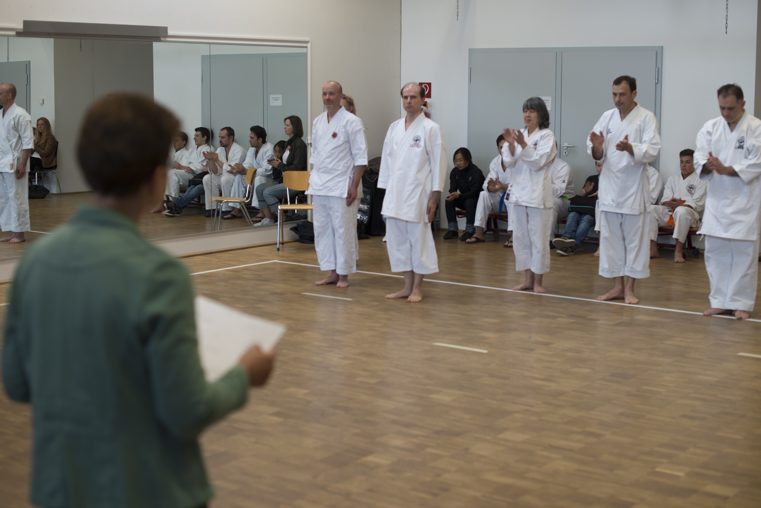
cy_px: 241
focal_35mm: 55
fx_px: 1163
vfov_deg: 24.6
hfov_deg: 36.2
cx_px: 390
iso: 100
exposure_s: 1/50
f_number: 2.8
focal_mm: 50
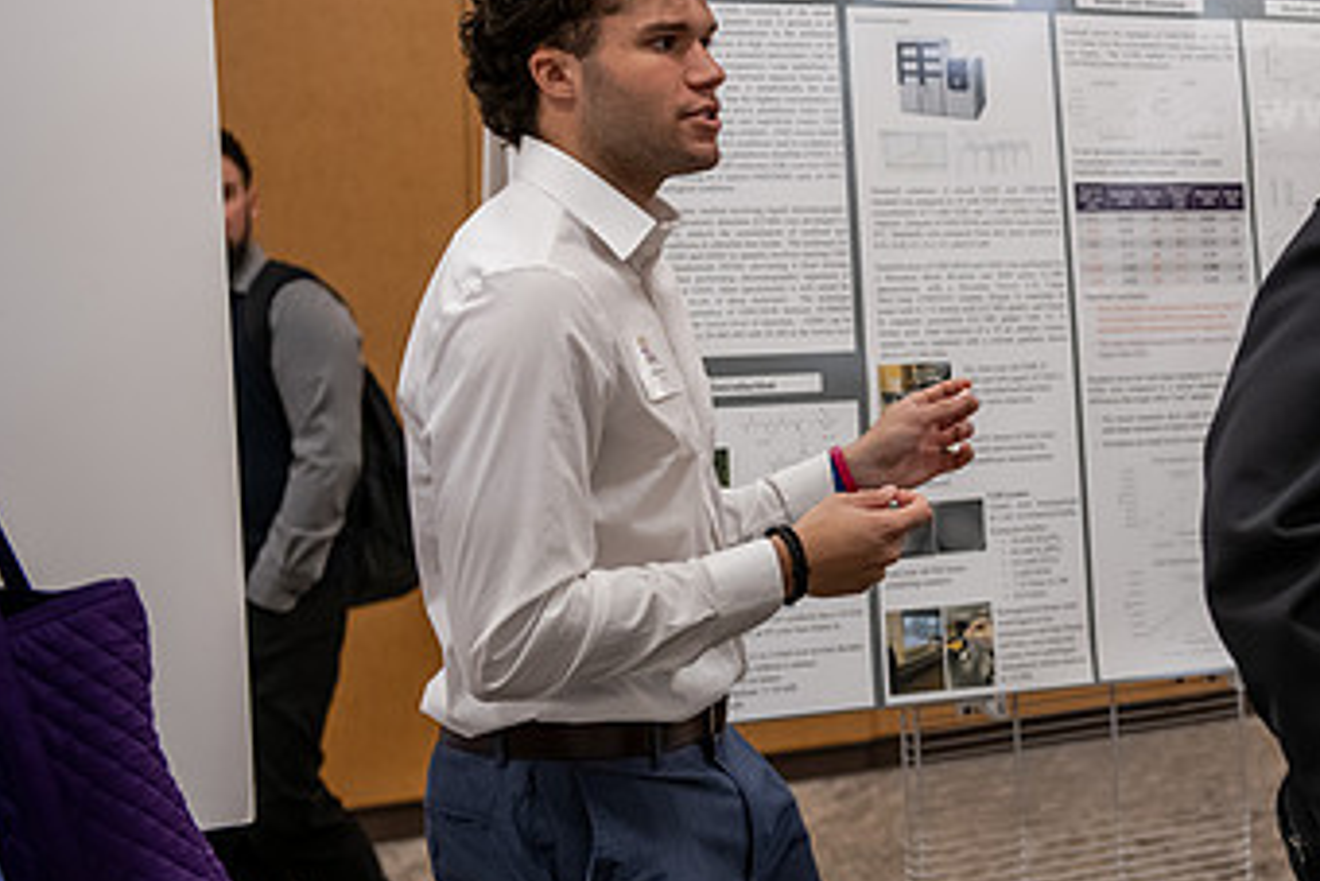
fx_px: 3008
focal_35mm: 82
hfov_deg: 24.3
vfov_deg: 16.6
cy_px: 192
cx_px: 1079
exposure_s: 1/160
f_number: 3.2
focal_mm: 48
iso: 2000
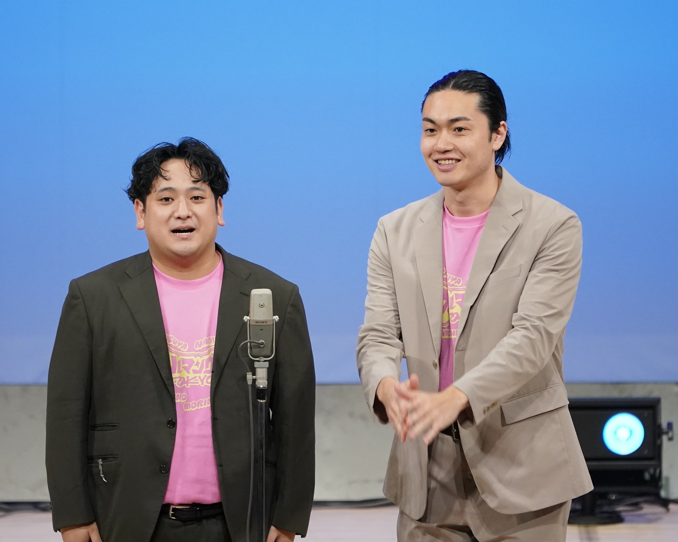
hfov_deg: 2.9
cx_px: 313
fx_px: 13584
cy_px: 271
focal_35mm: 677
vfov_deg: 2.3
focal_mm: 400
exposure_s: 1/250
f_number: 5.6
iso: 5000
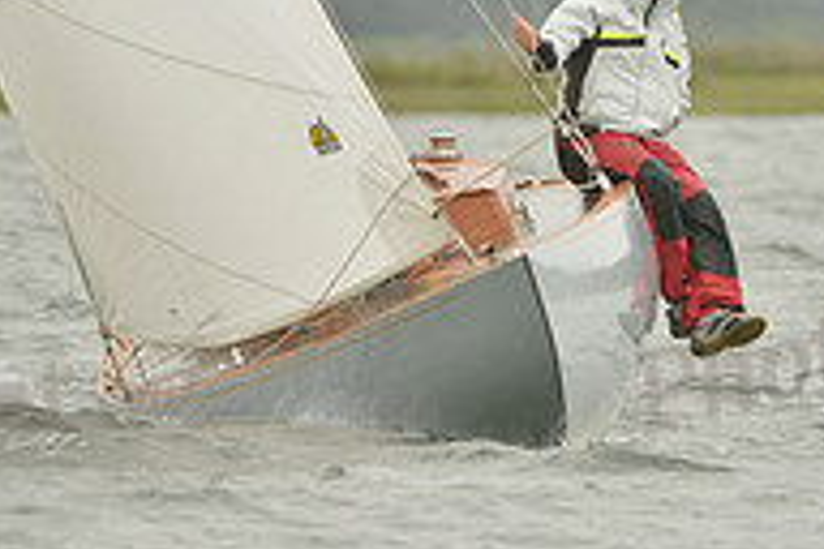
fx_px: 23551
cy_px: 161
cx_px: 416
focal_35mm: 1029
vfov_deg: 1.3
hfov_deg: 2.0
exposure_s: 1/640
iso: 400
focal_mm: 340
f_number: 4.5
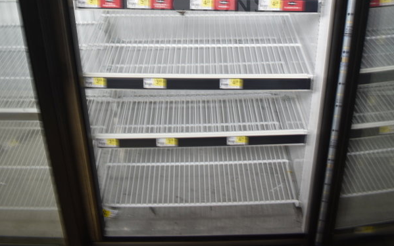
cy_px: -32
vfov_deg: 27.6
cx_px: 198
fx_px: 451
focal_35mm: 42
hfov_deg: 47.2
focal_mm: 18
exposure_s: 1/30
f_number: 3.5
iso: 200
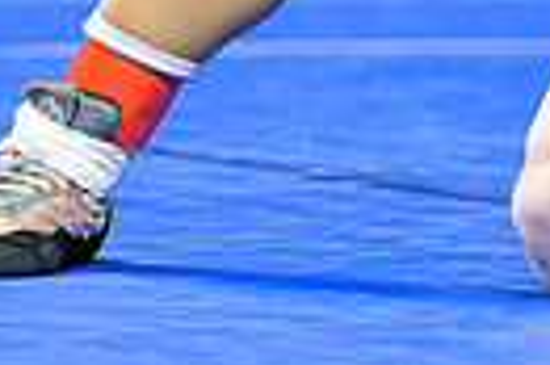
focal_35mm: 834
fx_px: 12726
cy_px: -387
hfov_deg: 2.5
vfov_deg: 1.6
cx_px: 1195
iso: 3200
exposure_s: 1/800
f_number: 2.8
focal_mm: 160
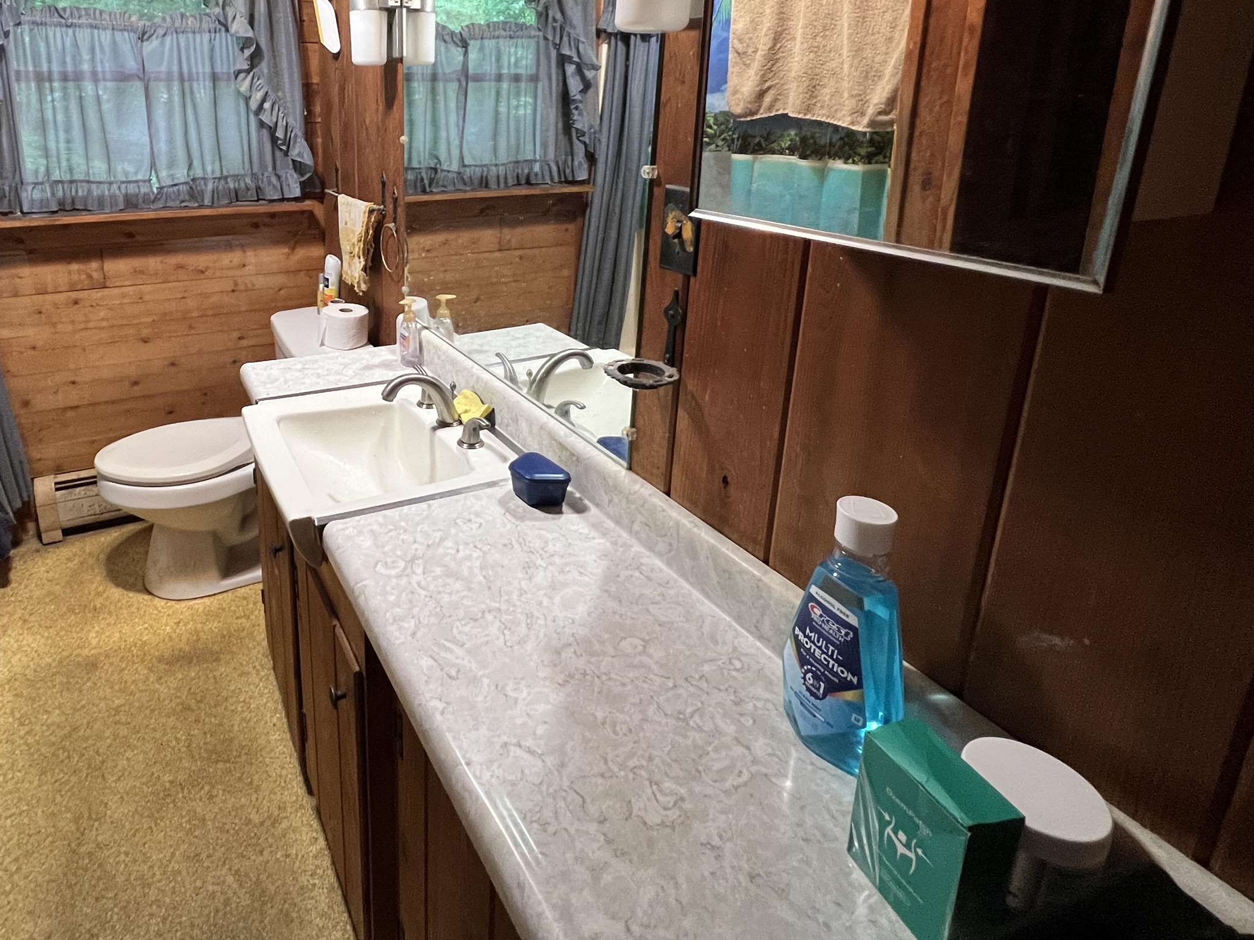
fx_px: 688
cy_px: 282
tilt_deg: -14.3
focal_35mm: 19
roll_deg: +1.1
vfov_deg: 66.0
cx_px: 404
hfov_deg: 81.4
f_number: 1.8
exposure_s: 1/60
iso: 400
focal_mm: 1.57
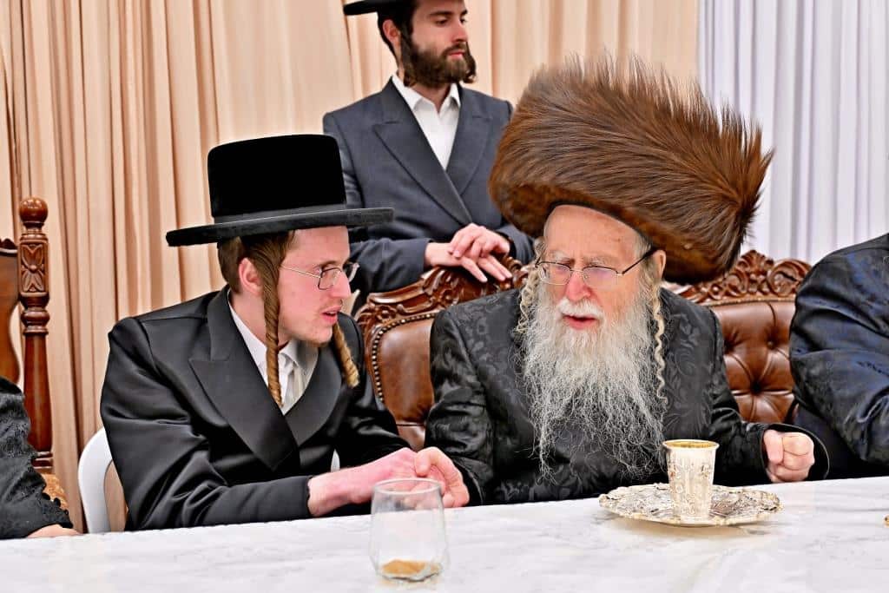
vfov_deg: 31.2
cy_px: 296
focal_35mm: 43
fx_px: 1062
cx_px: 444
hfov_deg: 45.4
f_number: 4
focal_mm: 43
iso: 640
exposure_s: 1/200
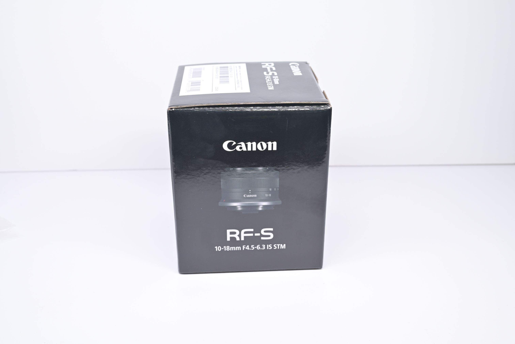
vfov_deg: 33.4
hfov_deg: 48.5
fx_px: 572
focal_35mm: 40
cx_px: 258
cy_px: 172
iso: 640
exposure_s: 1/40
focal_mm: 40
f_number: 9
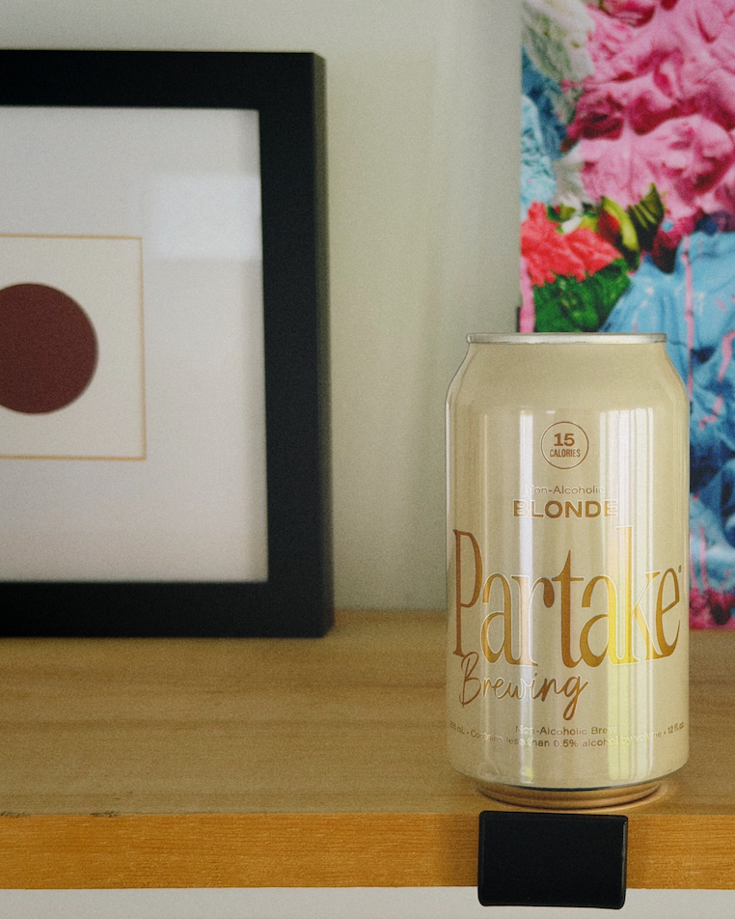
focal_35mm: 63
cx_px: 565
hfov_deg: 23.9
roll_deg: -0.1
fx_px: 1713
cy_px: 458
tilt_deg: -5.3
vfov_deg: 30.0
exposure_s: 1/121
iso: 50
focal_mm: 6.76
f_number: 1.78
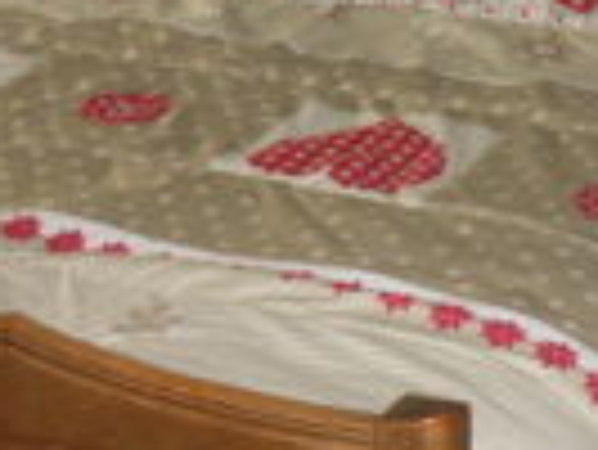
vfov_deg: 13.2
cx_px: 333
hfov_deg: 17.5
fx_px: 1937
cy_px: 108
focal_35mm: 112
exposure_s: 1/45
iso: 200
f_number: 3.3
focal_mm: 5.6
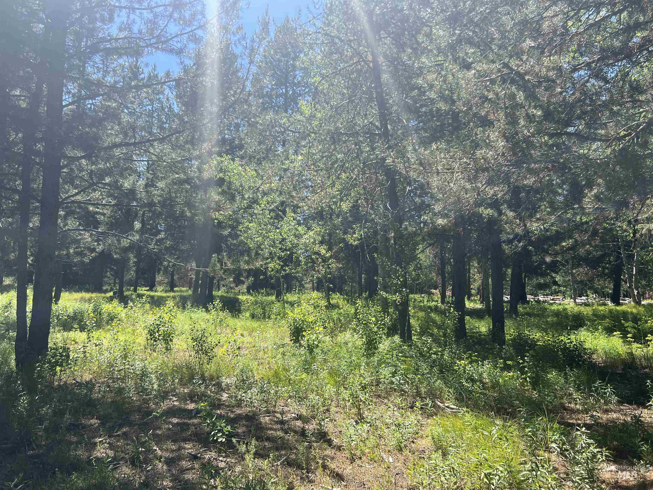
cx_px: 326
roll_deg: -1.8
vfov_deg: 53.1
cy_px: 245
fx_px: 490
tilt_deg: +5.6
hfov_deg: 67.3
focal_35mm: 26
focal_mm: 5.7
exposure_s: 1/1597
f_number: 1.5
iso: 50
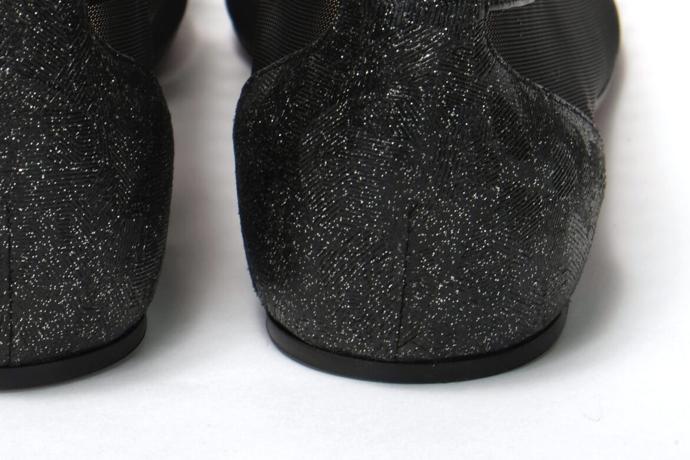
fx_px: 3469
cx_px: 217
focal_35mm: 181
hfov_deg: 11.3
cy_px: -4
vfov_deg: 7.6
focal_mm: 55
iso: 200
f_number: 14
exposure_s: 1/125
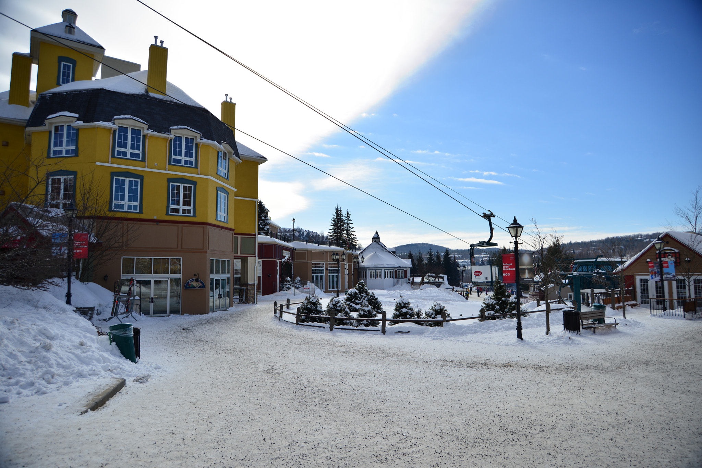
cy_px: 234
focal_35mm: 22
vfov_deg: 57.3
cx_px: 351
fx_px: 429
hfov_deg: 78.6
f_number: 7.1
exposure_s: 1/800
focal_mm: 22
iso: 100
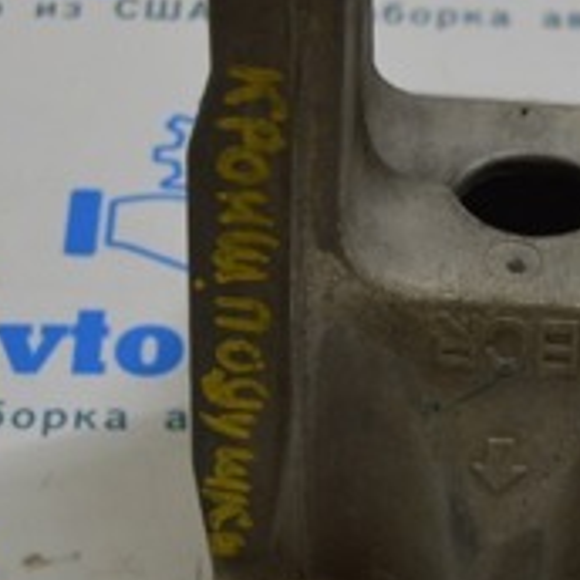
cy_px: 319
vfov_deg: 11.9
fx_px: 2779
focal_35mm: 147
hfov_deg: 11.9
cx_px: 496
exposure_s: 1/80
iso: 400
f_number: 4.5
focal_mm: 31
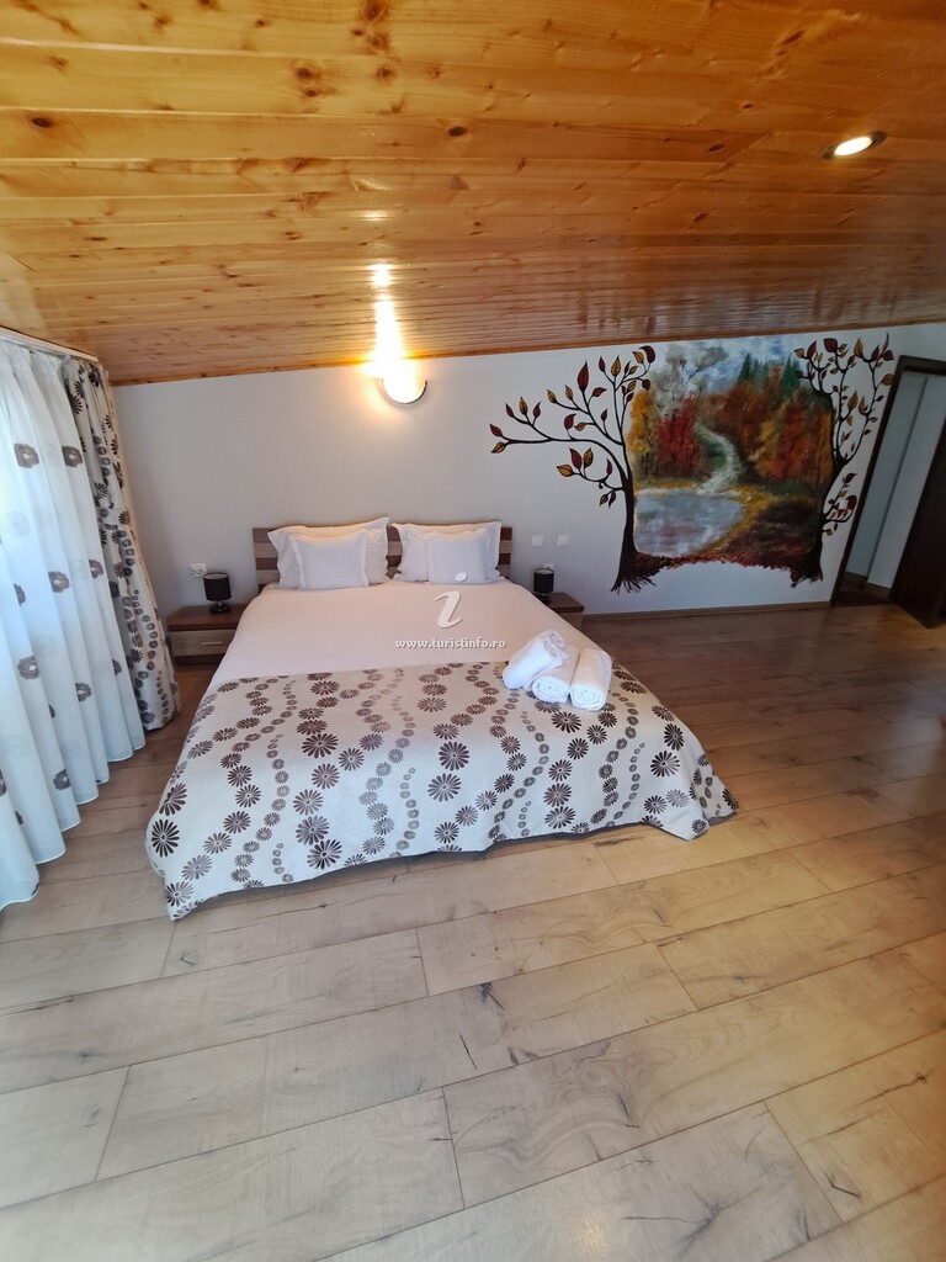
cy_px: 631
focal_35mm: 13
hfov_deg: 89.9
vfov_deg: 106.2
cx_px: 473
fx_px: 474
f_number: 2.2
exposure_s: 1/50
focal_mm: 1.74
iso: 160
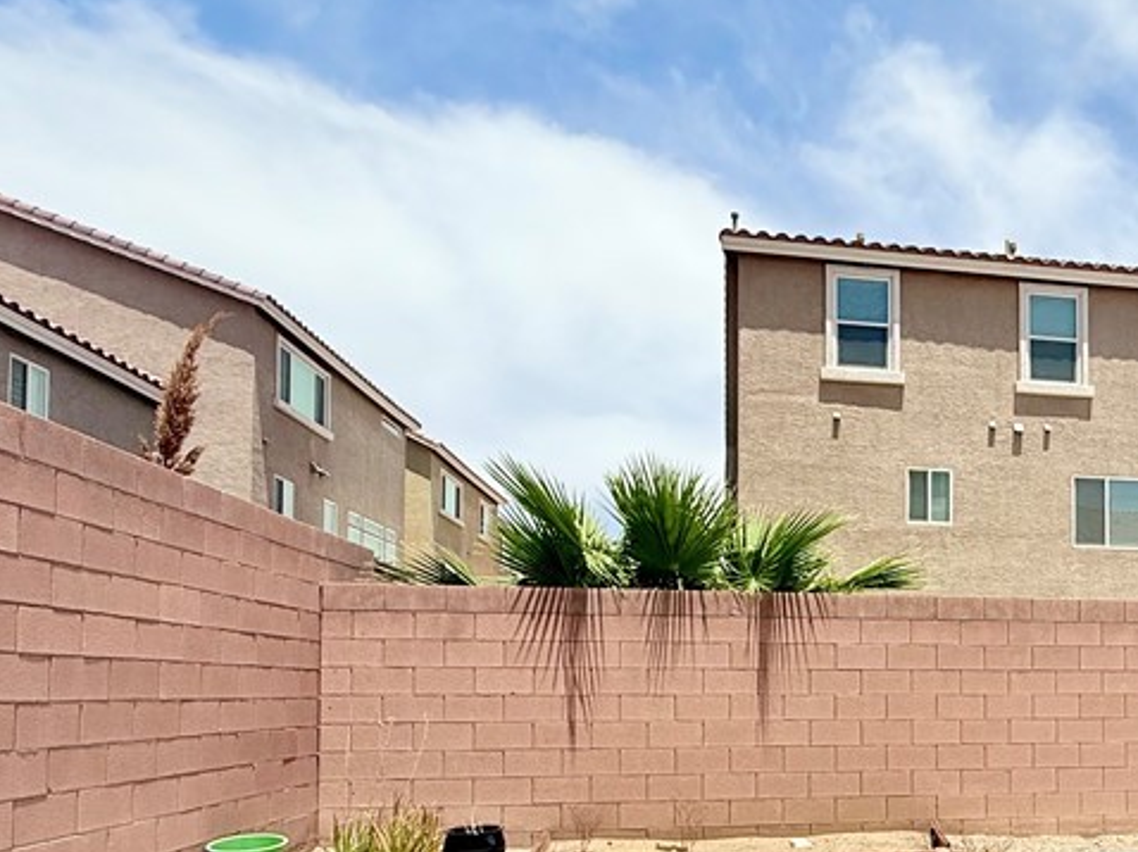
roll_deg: -0.2
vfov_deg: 44.7
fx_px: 986
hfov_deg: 54.9
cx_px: 945
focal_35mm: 30
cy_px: 666
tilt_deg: +2.2
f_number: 2.2
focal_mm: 2.22
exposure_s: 1/4149
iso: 50
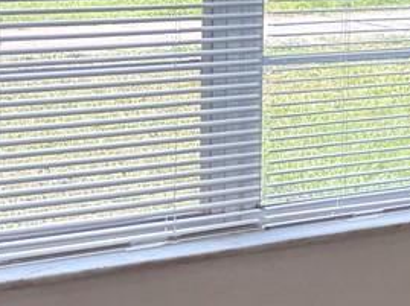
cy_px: 26
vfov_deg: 10.3
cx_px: 1140
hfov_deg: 10.6
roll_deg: -3.7
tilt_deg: -6.2
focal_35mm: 143
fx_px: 1691
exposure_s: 1/376
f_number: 1.78
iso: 80
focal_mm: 6.76
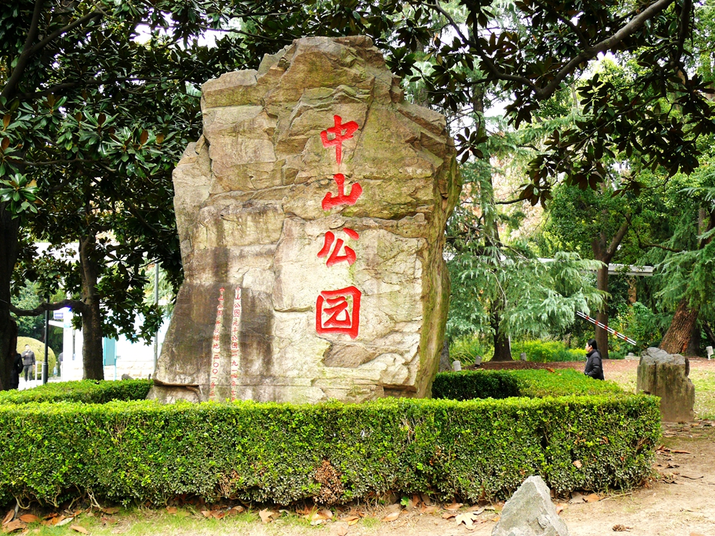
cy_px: 268
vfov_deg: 29.1
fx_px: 1033
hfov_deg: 38.2
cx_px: 358
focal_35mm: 50
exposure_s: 1/125
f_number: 3.6
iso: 100
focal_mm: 9.6
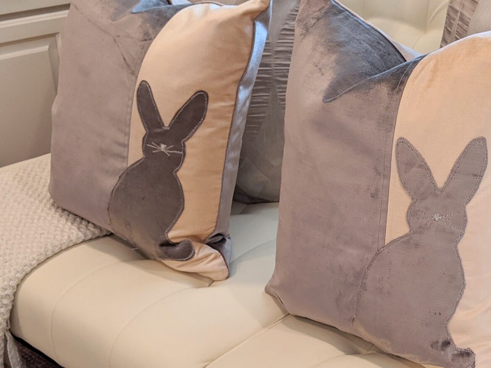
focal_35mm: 59
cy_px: 186
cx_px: 362
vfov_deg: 24.8
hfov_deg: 32.2
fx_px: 837
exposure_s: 1/127
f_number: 1.8
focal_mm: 4.44
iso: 39
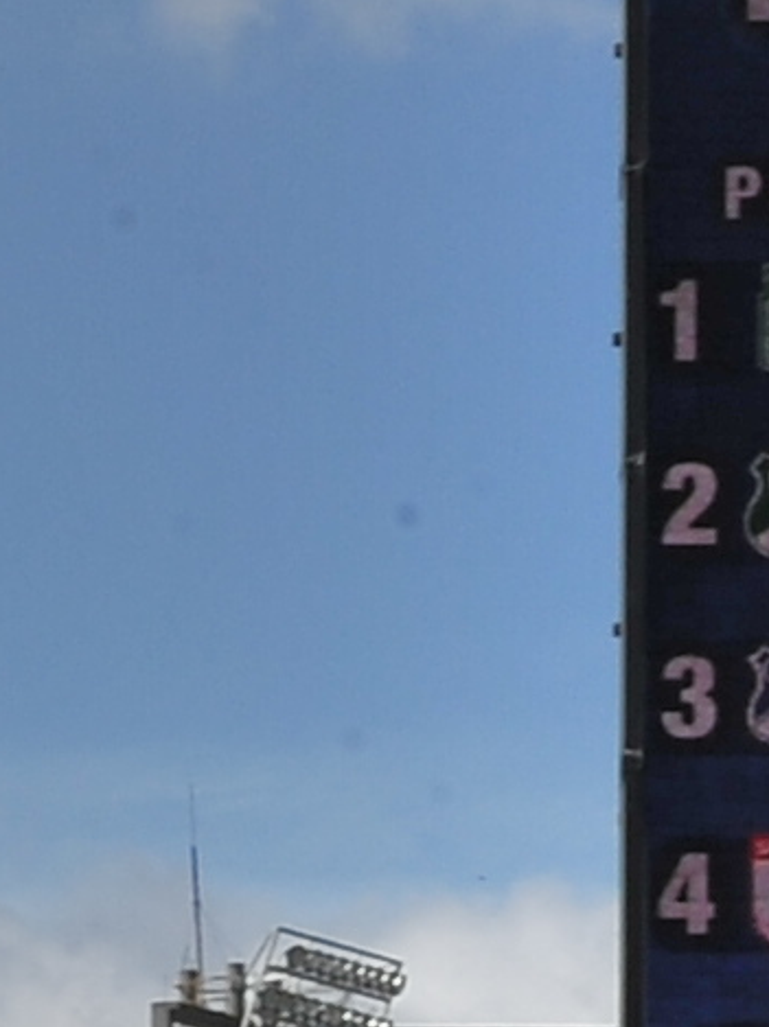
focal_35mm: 419
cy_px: 1084
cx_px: -905
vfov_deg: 4.7
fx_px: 12428
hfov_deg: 3.5
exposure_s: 1/160
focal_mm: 48
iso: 200
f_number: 22
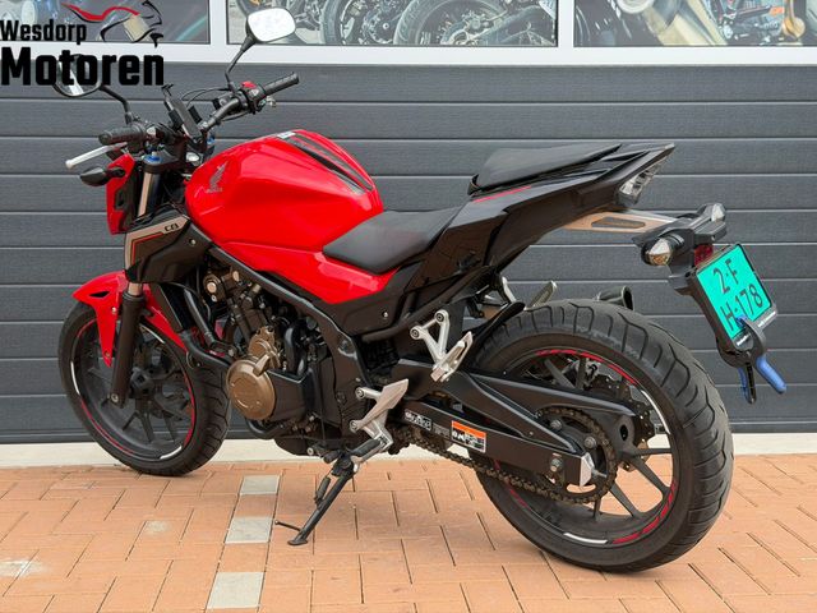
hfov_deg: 39.7
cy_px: 306
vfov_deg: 30.3
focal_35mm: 48
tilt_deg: -3.7
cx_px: 408
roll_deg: +0.4
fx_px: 1133
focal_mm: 6.76
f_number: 1.78
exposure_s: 1/1429
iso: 100
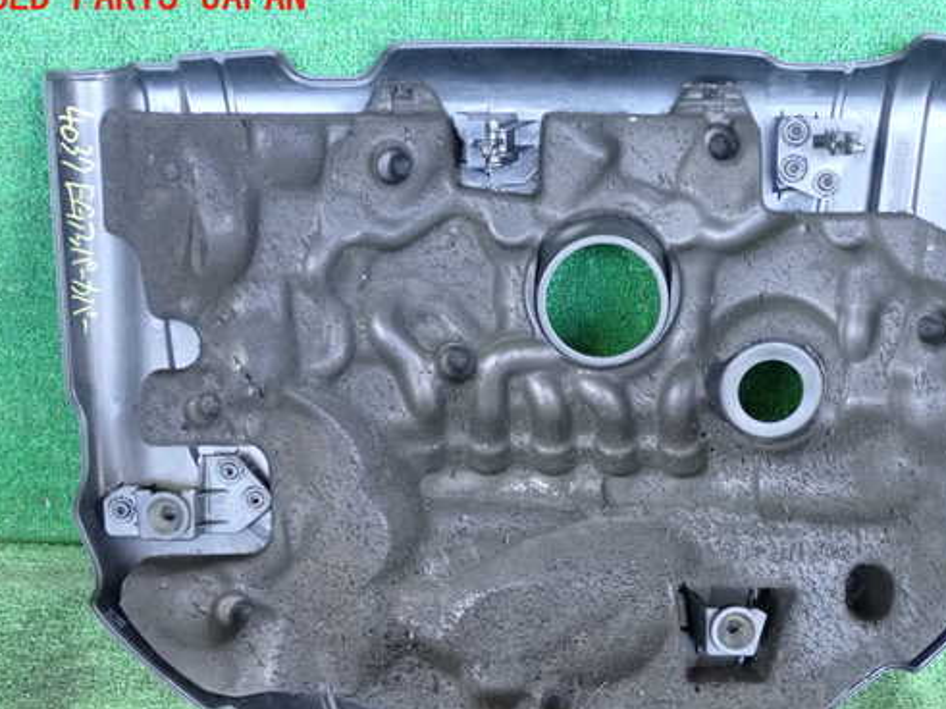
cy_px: 407
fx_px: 1202
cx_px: 534
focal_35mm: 44
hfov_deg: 42.9
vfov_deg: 32.8
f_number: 2.5
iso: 1600
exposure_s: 1/125
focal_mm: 6.37
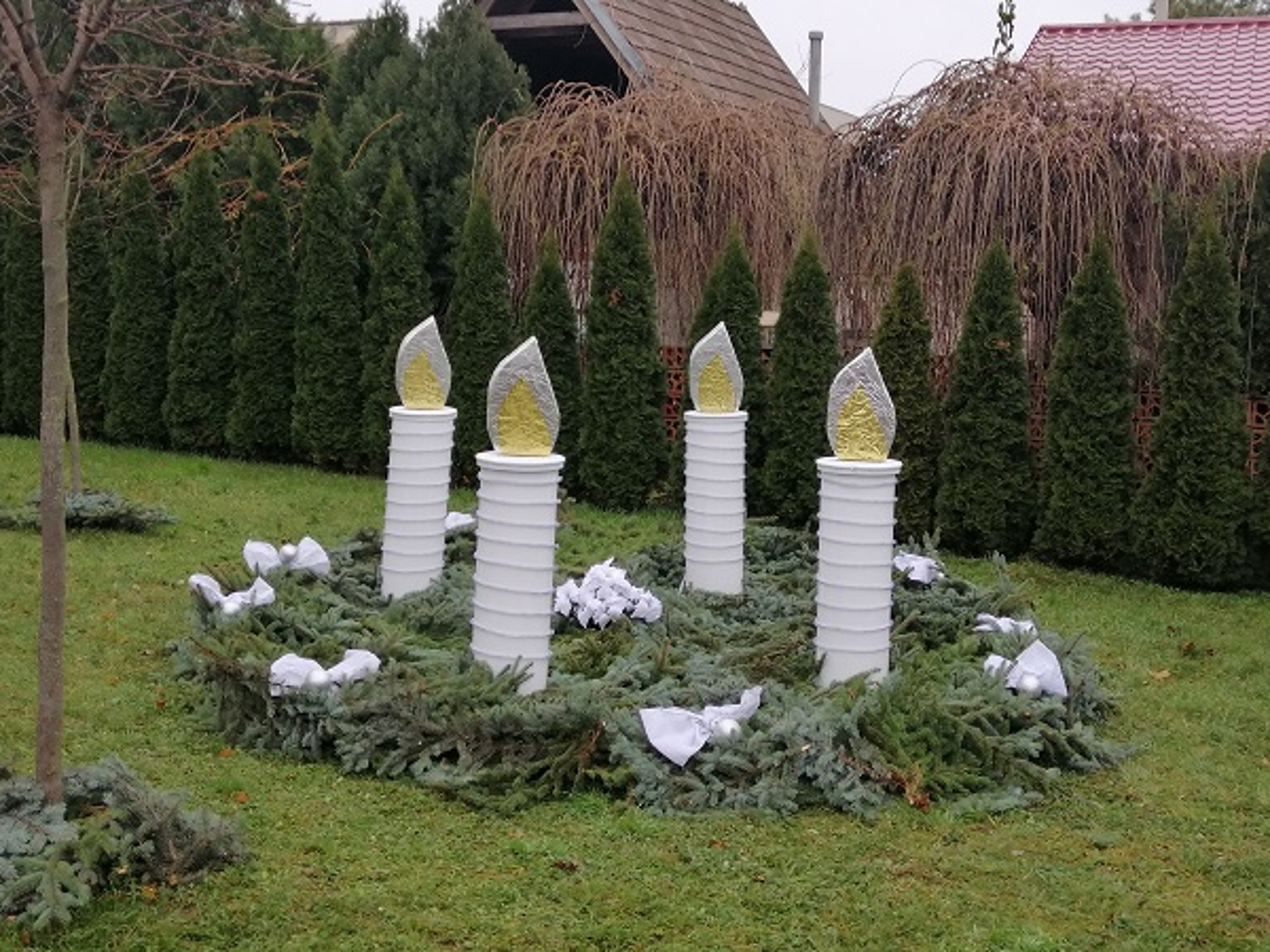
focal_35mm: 43
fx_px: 1578
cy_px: 476
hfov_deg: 43.9
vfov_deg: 33.6
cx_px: 635
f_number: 1.8
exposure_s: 1/100
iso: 100
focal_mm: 3.95
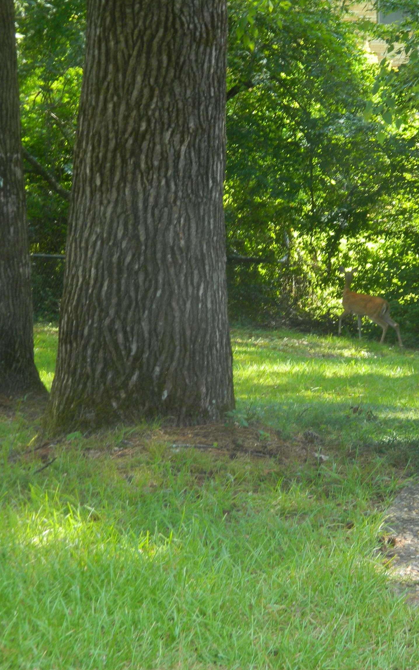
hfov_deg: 9.0
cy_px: 335
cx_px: 336
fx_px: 2667
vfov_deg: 14.3
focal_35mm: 146
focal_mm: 18.6
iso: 110
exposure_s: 1/60
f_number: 4.5
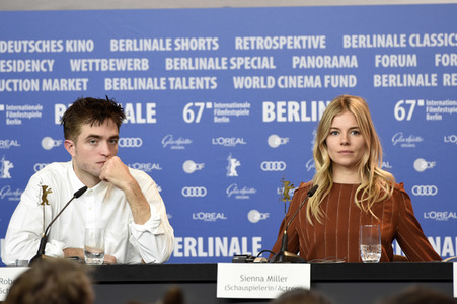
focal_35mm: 300
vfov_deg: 4.6
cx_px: 228
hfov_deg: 6.9
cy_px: 152
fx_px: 3805
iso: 1000
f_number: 3.5
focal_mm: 200
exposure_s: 1/250
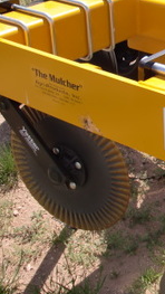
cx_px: 263
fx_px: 630
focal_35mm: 81
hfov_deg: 13.8
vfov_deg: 25.9
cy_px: 74
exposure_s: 1/160
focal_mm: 6.3
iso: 64
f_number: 7.9
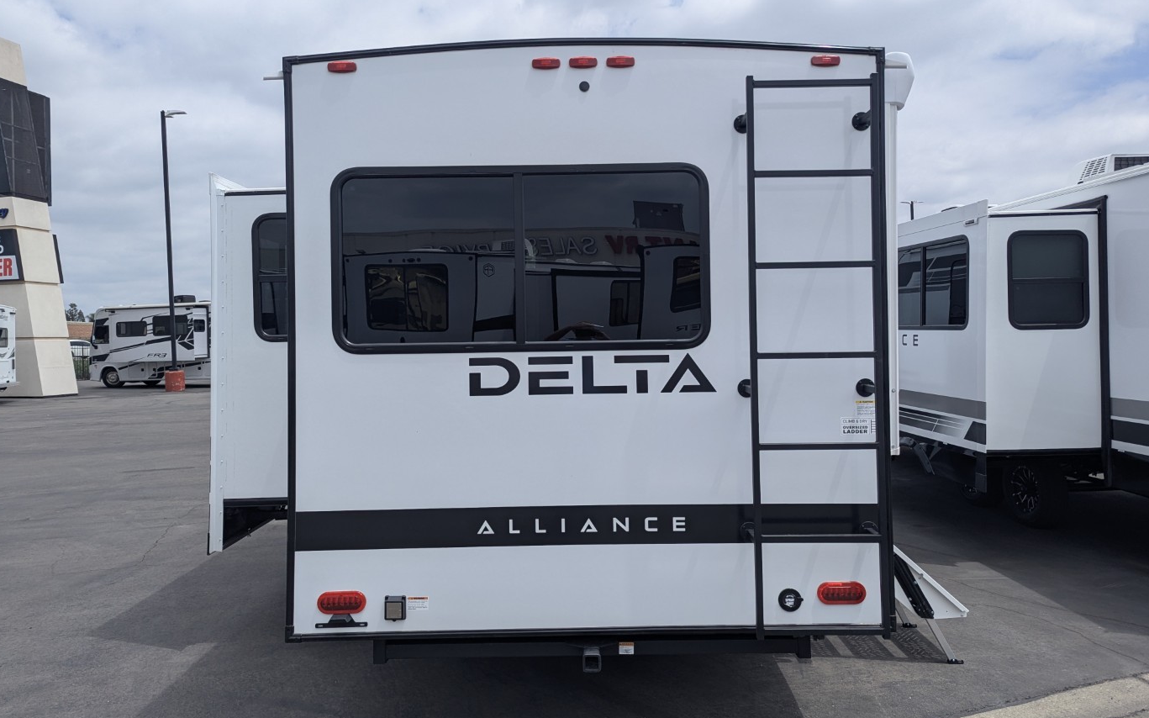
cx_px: 578
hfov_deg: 70.4
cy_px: 331
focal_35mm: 26
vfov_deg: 47.5
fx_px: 814
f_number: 1.85
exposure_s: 1/3145
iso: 49
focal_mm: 6.81
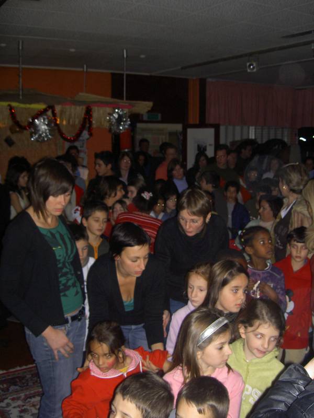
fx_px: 472
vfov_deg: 47.9
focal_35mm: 39
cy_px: 209
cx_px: 157
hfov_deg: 36.8
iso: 100
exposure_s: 1/60
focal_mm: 8
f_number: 2.8
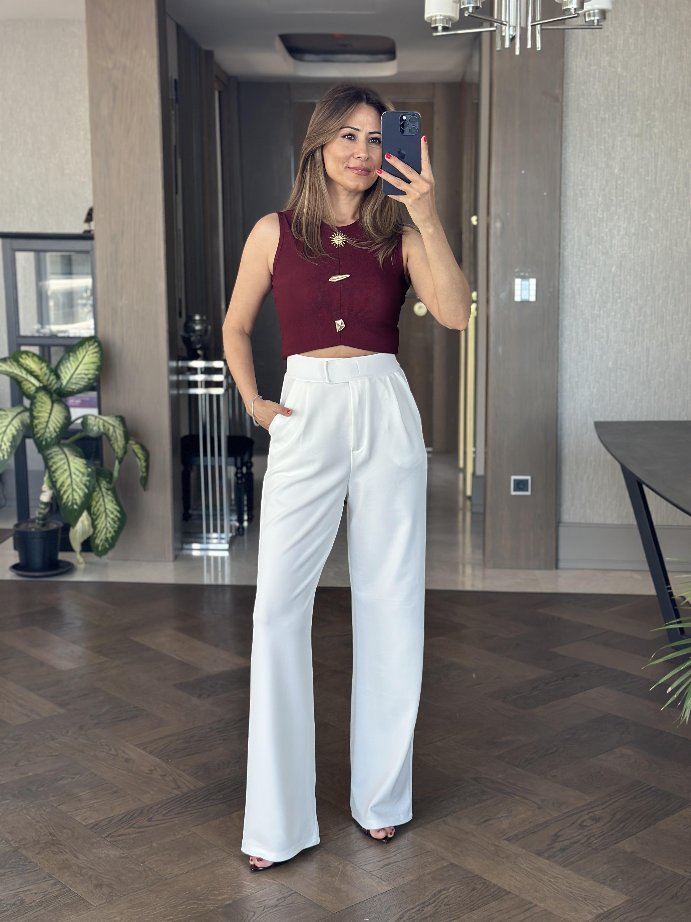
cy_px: 461
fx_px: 1278
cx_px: 346
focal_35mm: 48
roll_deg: -0.1
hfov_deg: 30.3
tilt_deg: -19.3
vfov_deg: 39.7
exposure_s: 1/121
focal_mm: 6.86
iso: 100
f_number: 1.78
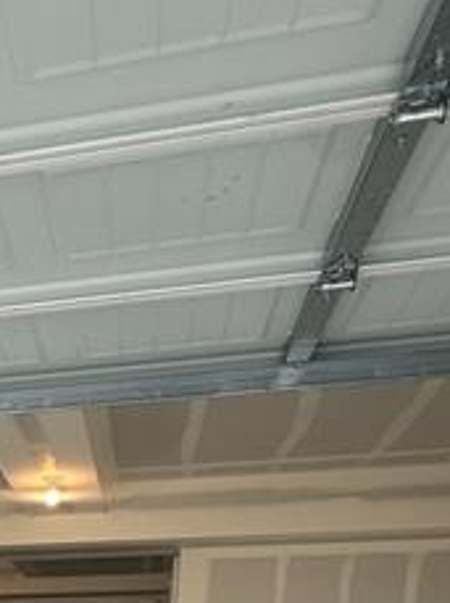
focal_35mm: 47
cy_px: 882
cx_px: -51
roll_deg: -0.3
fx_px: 817
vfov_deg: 28.3
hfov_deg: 27.9
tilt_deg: -12.8
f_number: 2.2
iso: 64
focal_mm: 2.22
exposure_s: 1/99
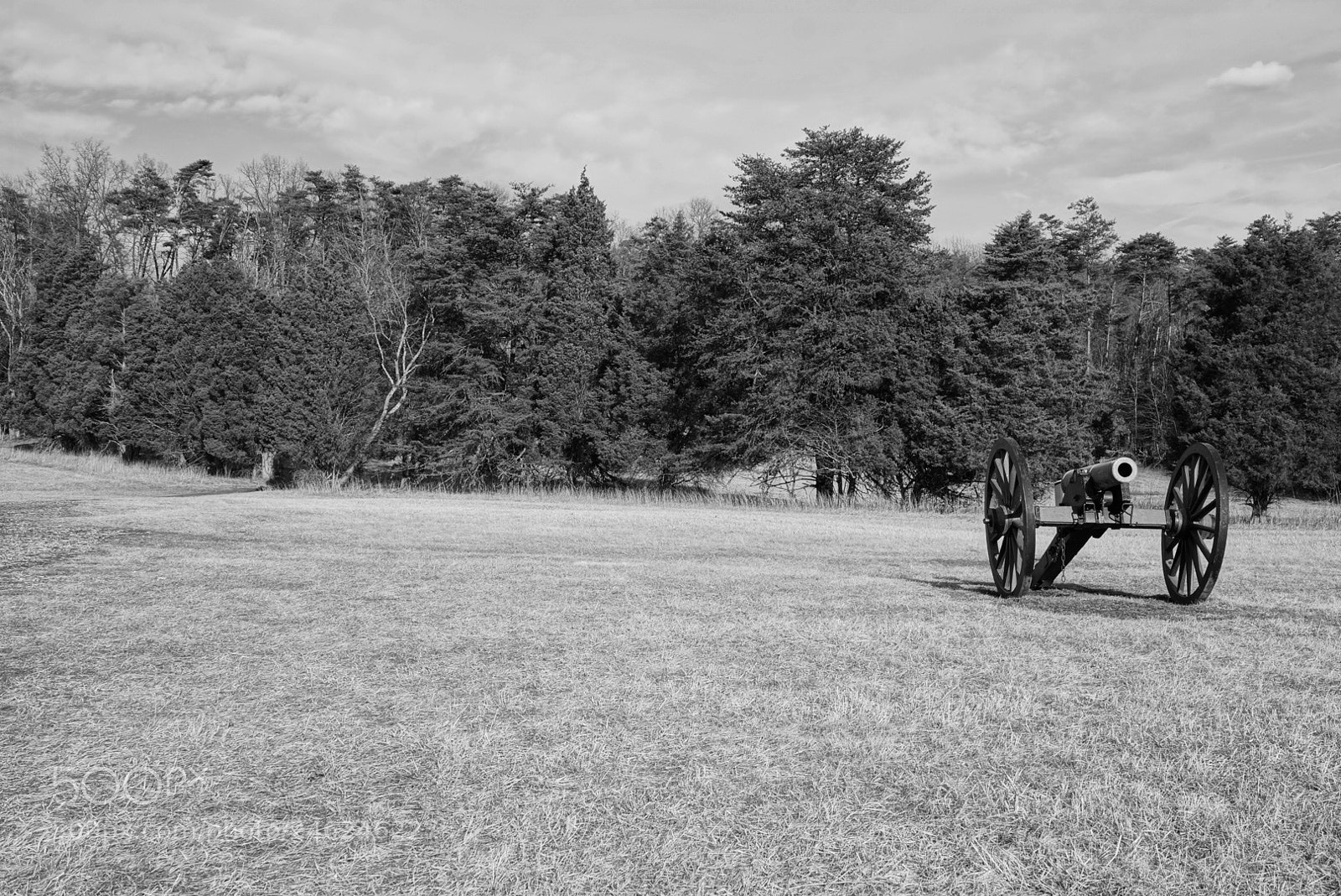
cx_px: 670
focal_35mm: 42
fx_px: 1565
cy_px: 448
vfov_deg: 31.9
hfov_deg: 46.4
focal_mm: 28
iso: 100
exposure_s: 1/200
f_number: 9
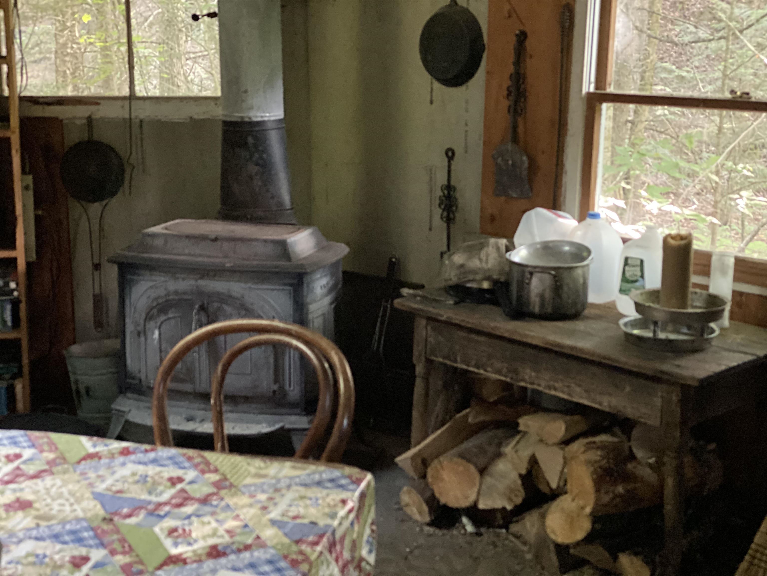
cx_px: 384
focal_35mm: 52
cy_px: 288
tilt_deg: -12.4
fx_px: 1152
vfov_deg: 28.0
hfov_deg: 36.8
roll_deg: -1.0
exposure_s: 1/15
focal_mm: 6
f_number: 2
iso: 2000
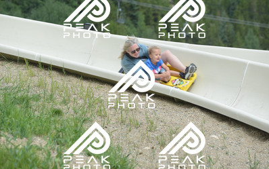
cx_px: 134
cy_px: 80
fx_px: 1467
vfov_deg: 6.6
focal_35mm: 200
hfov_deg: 10.5
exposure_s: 1/640
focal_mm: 195
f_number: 6.3
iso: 320
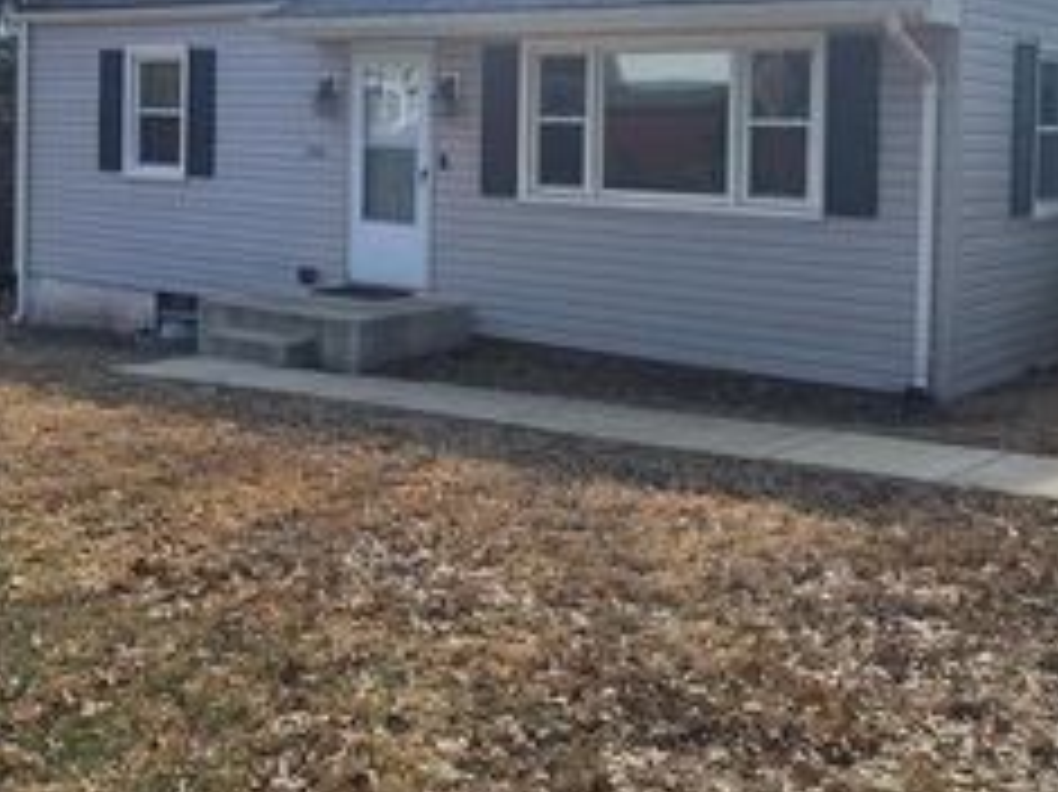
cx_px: 540
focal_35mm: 49
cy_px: 151
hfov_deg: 38.9
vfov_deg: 29.0
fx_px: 1497
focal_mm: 5.4
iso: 20
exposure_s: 1/2517
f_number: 1.8
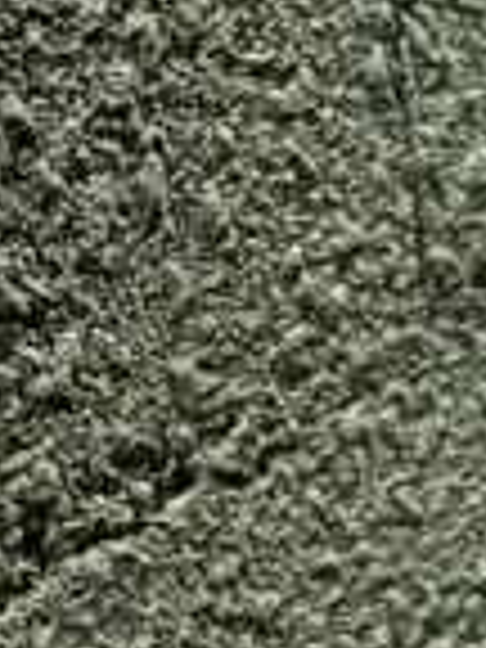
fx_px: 3463
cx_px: 1719
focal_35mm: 185
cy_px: 639
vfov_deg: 10.6
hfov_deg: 6.8
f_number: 1.6
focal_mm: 5.96
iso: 800
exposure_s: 1/30
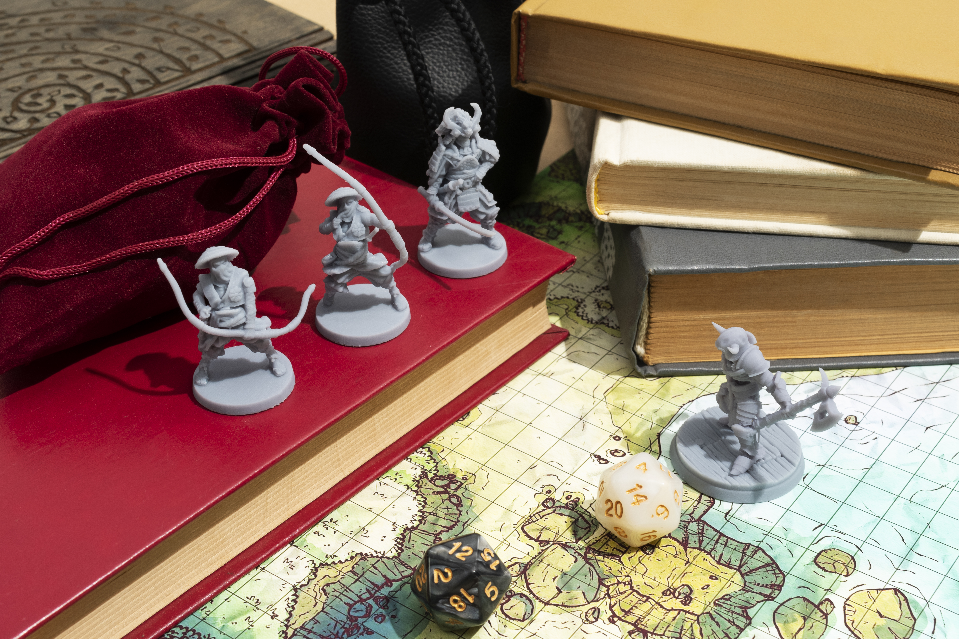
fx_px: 1412
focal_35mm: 53
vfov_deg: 25.5
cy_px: 320
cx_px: 480
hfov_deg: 37.5
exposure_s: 1/100
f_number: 10
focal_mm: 35
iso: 250
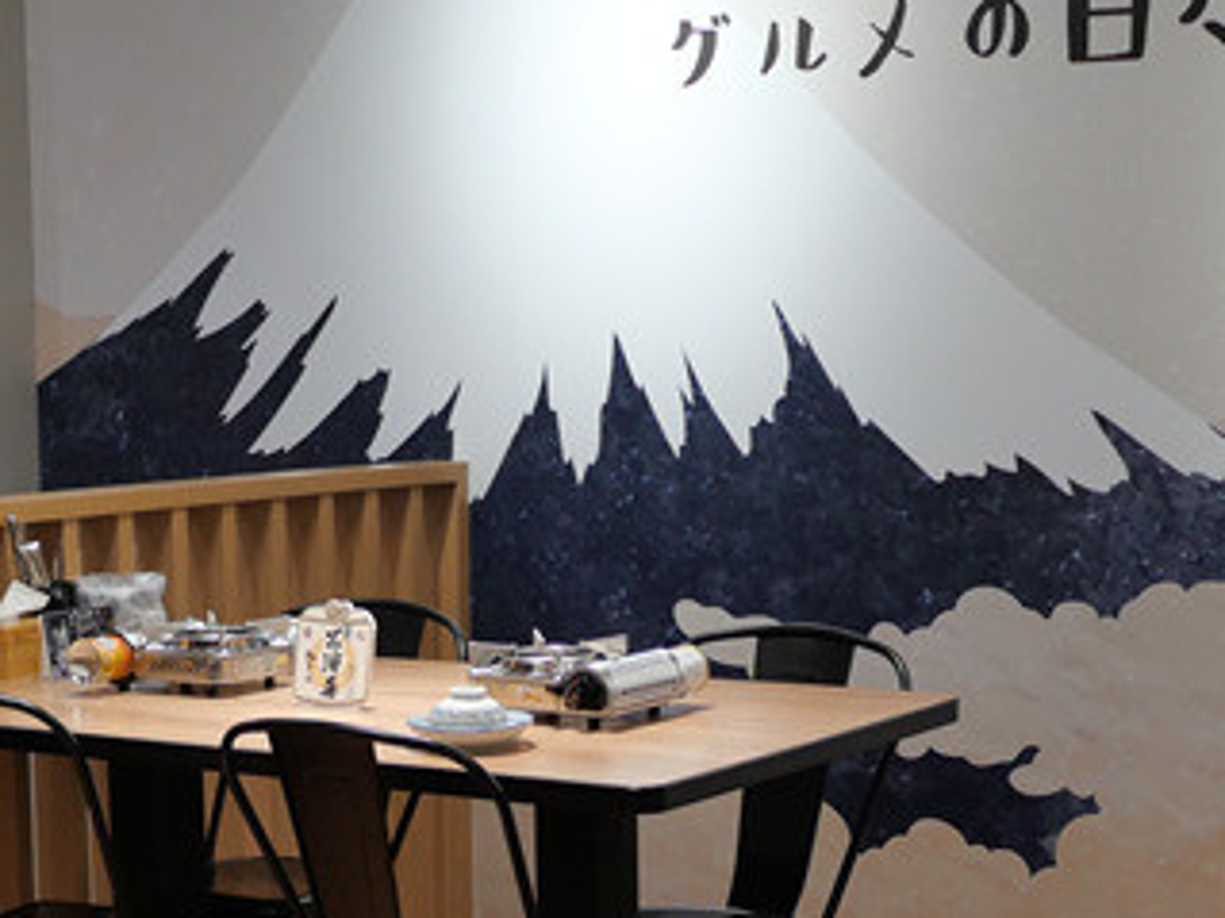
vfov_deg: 15.4
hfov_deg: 20.8
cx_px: 442
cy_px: 953
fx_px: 3325
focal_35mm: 94
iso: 500
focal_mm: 15
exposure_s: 1/60
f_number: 1.7
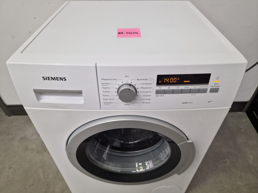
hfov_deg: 73.9
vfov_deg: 58.9
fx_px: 171
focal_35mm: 23
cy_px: 96
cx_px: 129
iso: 400
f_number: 1.8
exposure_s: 1/100
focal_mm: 6.4
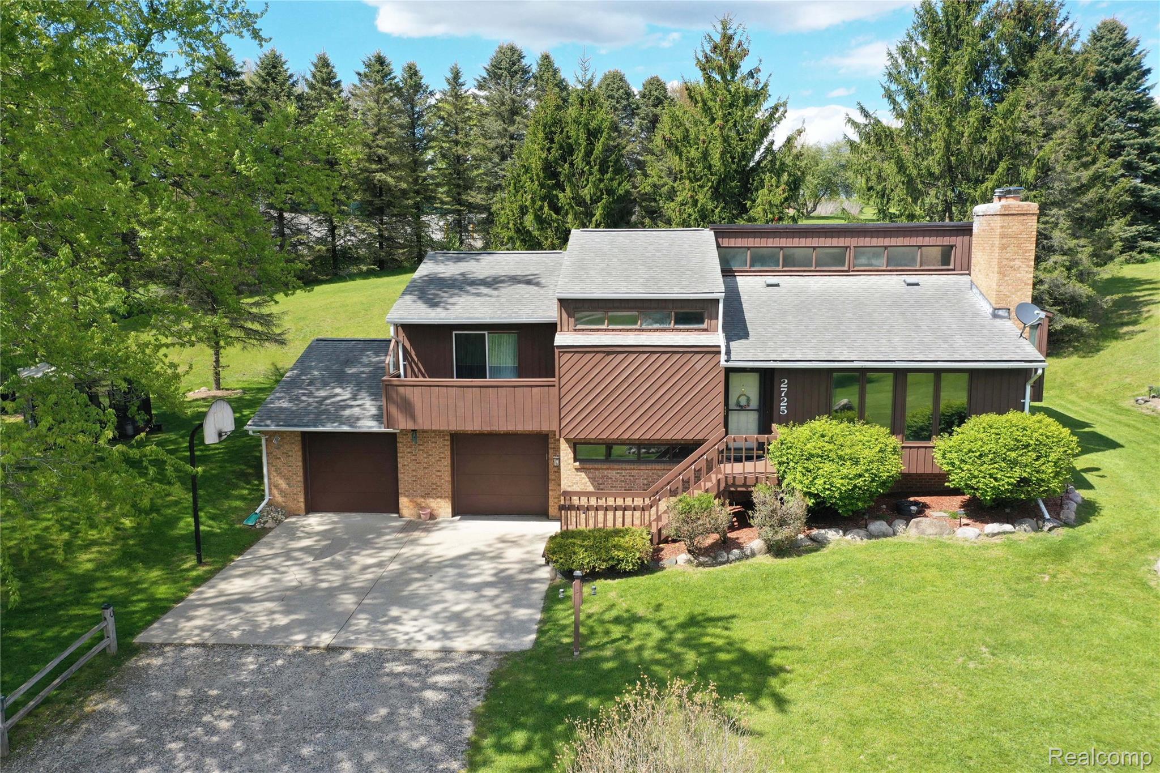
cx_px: 580
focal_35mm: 28
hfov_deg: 65.5
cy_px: 386
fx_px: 902
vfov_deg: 46.4
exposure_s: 1/320
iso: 100
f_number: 5.6
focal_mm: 10.26
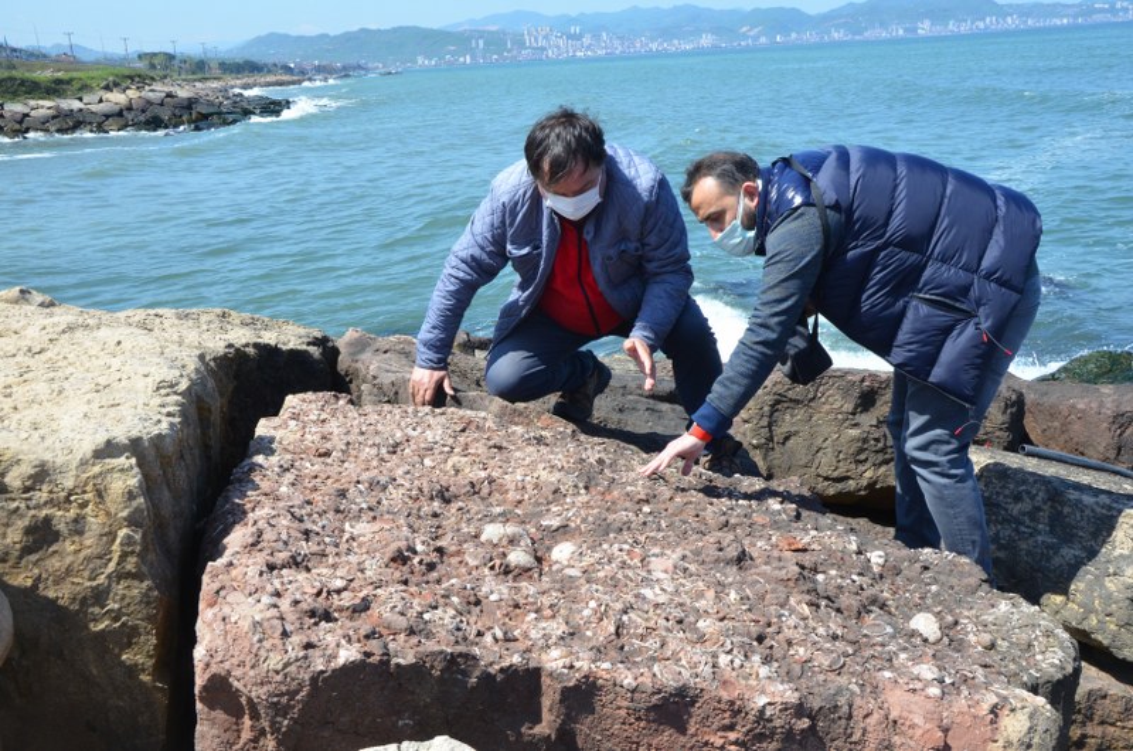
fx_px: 1131
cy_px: 376
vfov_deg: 36.7
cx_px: 566
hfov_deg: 53.2
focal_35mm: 36
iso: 800
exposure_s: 1/640
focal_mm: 24
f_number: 13
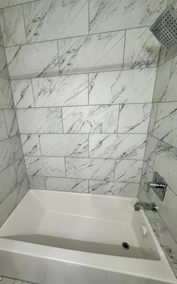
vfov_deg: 101.5
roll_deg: +1.6
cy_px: 142
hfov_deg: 74.0
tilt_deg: -17.6
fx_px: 116
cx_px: 71
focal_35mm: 15
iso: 125
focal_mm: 2.22
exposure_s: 1/120
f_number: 2.2
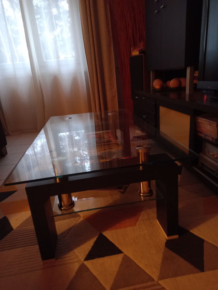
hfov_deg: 54.9
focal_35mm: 25
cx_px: 109
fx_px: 210
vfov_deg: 69.4
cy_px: 145
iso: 640
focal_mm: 4.6
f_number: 2
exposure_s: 1/20
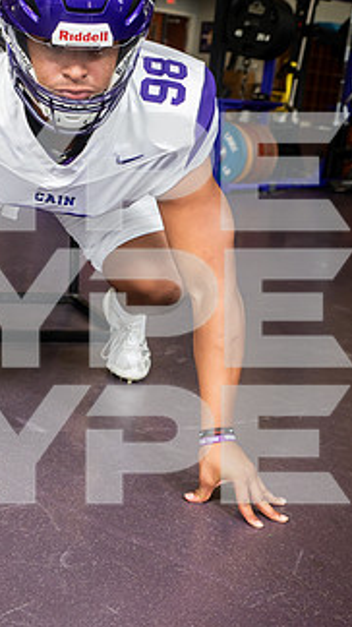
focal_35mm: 64
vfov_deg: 32.8
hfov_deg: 18.6
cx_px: 68
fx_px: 1063
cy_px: 310
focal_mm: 44
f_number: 7.1
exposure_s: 1/250
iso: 800
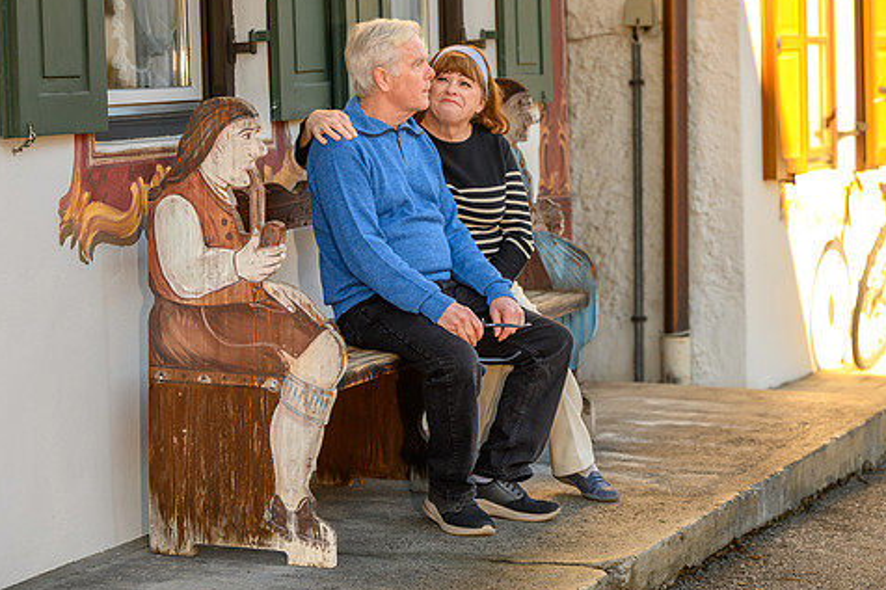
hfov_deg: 18.3
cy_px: 242
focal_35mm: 112
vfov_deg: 12.2
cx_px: 443
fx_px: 2755
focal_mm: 92
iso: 125
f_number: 3.2
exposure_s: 1/320
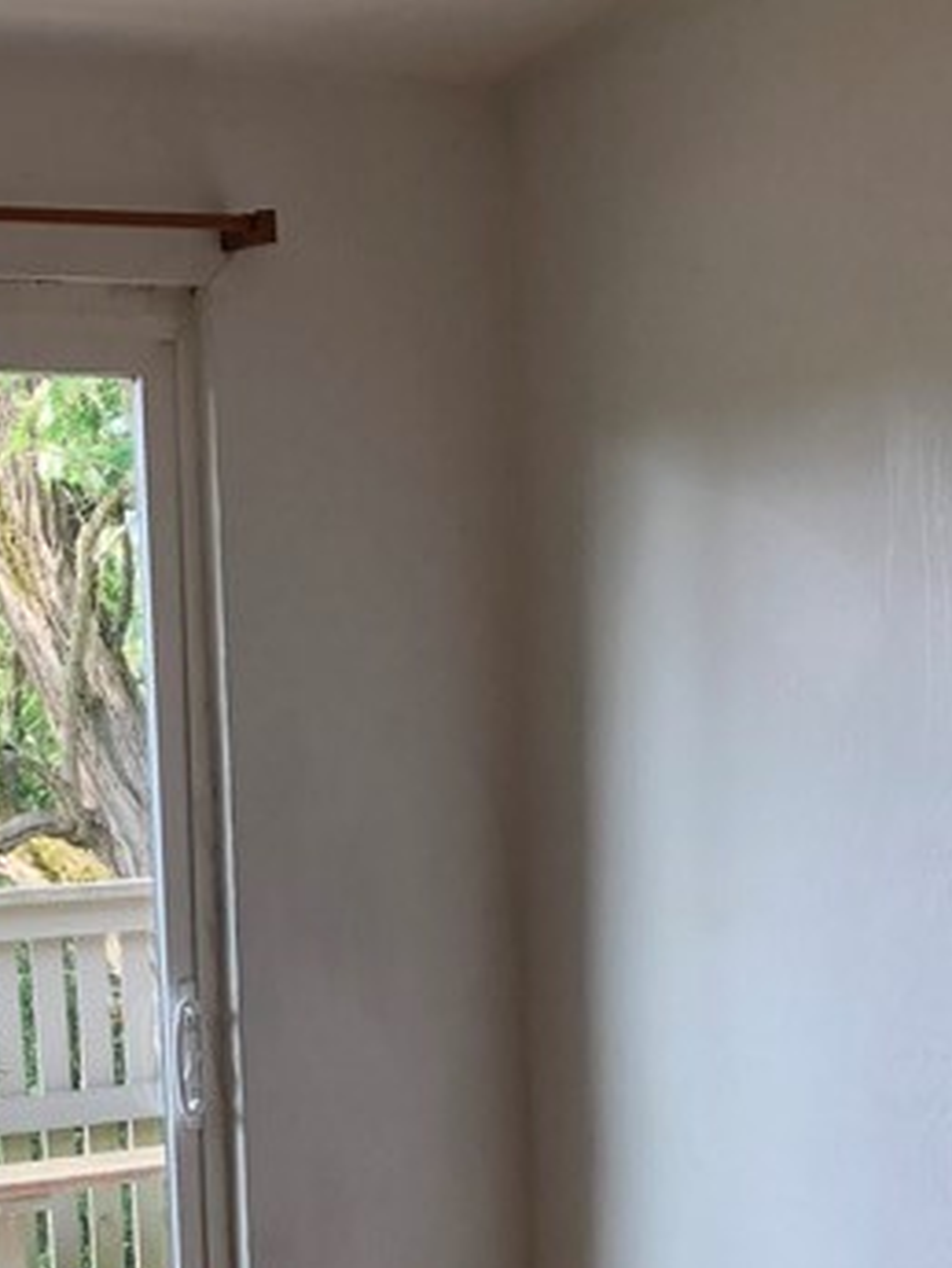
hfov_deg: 17.7
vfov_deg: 23.0
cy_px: 1143
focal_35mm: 83
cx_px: 246
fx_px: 3042
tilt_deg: -7.3
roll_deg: +2.1
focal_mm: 3.99
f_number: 1.8
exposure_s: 1/120
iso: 40
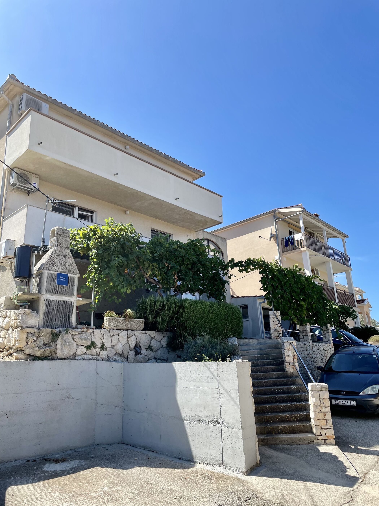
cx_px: 190
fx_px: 380
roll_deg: +3.4
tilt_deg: +17.4
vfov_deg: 67.3
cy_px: 253
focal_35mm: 26
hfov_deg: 53.1
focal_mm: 4.2
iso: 32
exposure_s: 1/2398
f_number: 1.6
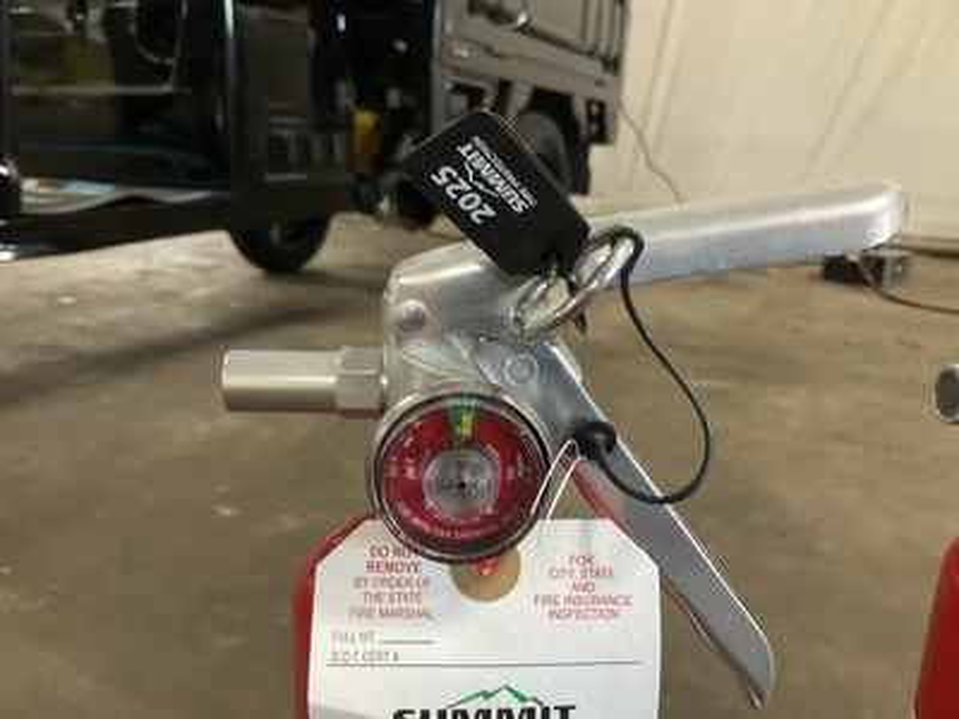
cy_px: 360
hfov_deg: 61.7
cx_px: 480
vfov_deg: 48.2
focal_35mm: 29
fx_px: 803
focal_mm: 3
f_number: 1.8
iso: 200
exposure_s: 1/40
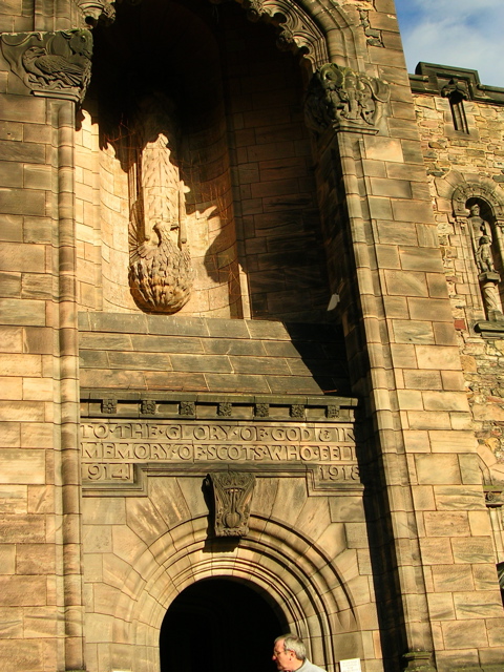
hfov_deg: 27.5
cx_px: 252
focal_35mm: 53
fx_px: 1029
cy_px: 336
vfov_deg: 36.2
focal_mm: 8
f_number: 3.2
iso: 50
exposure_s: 1/580
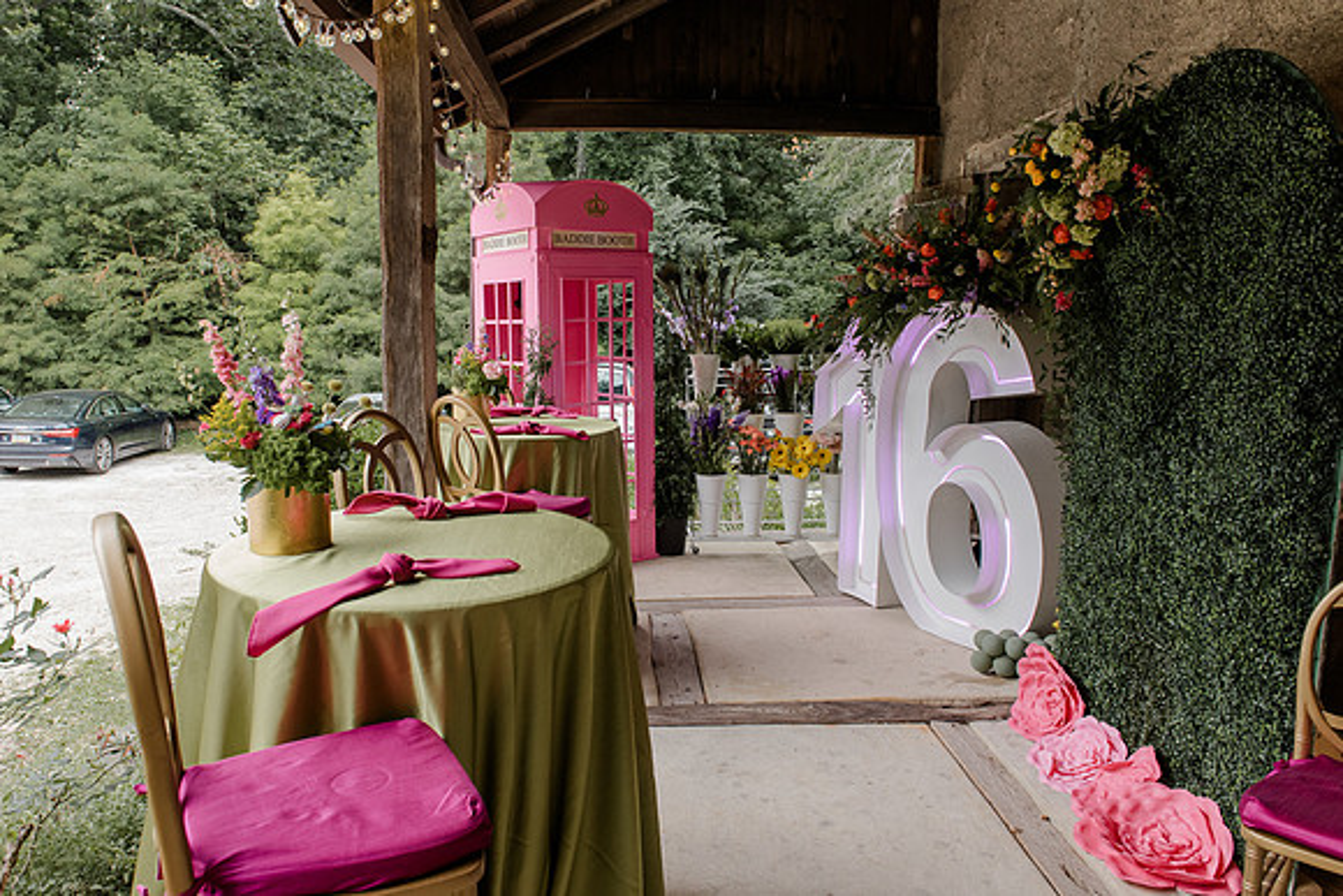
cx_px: 613
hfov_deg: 68.3
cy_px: 436
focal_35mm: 26
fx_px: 988
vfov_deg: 48.8
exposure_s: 1/200
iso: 1000
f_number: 5.6
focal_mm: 24
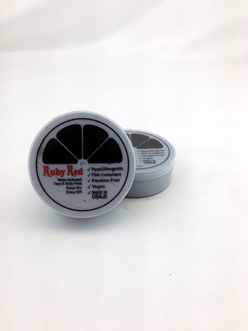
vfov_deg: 55.4
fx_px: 315
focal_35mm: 33
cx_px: 124
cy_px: 166
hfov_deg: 42.9
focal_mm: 4.12
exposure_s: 1/160
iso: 50
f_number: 2.4
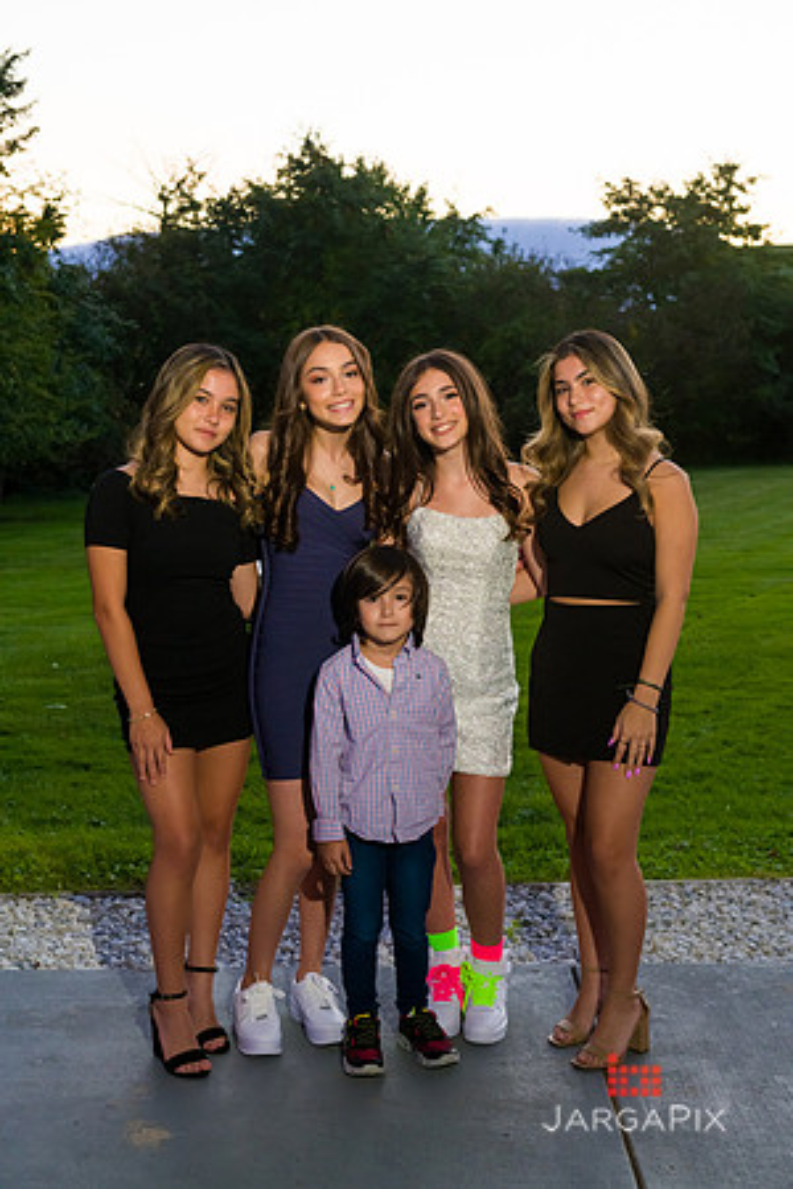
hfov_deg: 27.0
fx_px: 1652
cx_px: 396
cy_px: 594
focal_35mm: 50
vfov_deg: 39.6
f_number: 6.3
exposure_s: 1/125
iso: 1000
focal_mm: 50
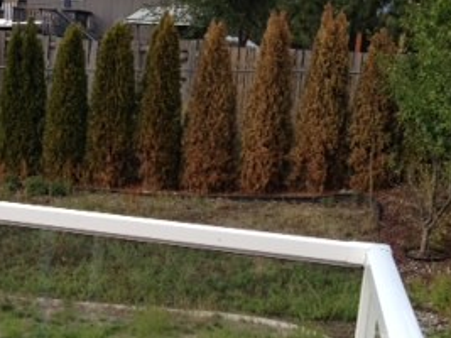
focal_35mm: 84
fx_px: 1094
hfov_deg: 22.4
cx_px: -2
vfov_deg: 17.4
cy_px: 257
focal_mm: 4.28
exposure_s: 1/531
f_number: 2.4
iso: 50
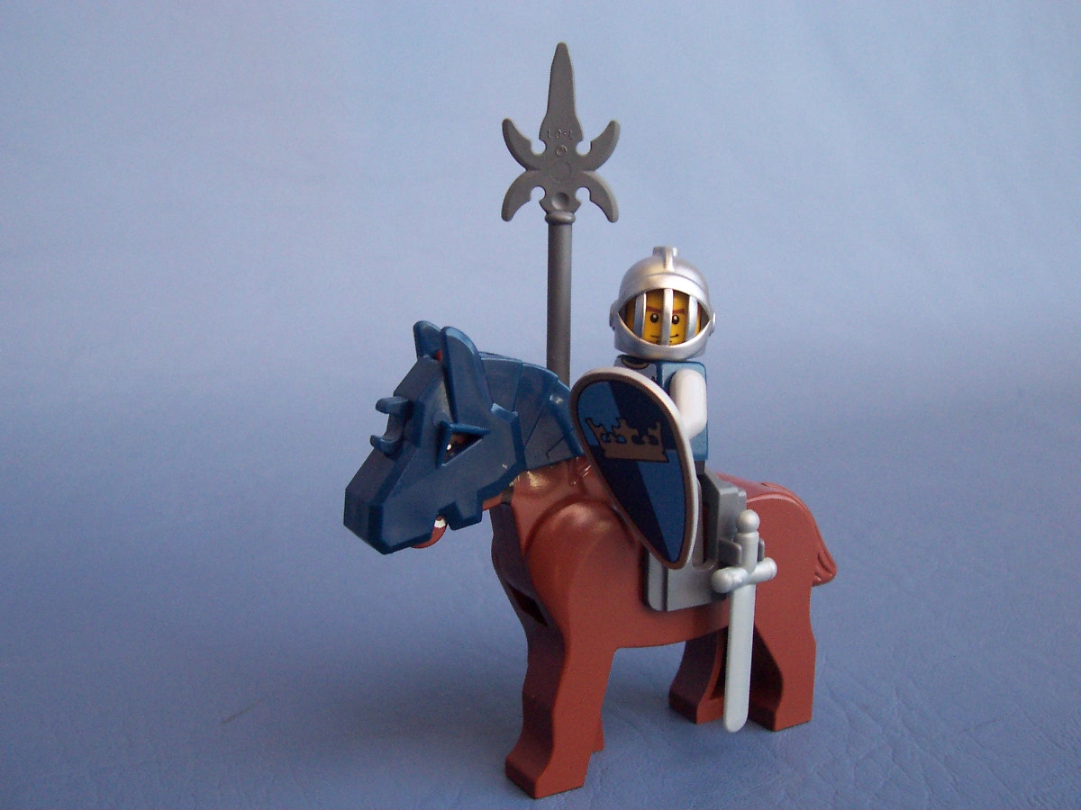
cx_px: 540
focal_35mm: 37
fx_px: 1155
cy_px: 405
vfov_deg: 38.7
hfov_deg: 50.1
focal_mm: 5.6
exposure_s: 1/30
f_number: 2.8
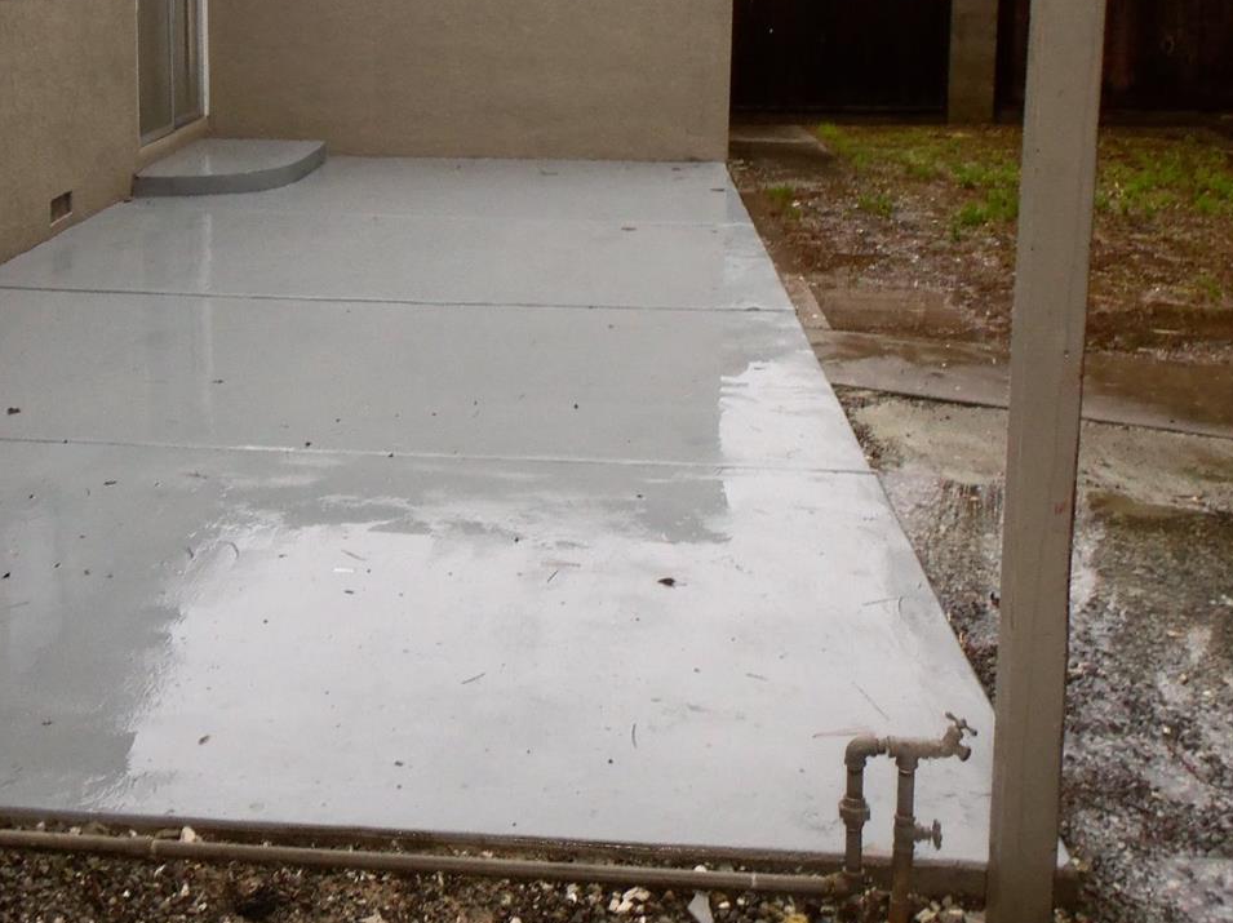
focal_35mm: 44
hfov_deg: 42.2
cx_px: 380
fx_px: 1566
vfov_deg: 32.2
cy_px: 232
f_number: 3.3
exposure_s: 1/60
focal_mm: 5.1
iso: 160
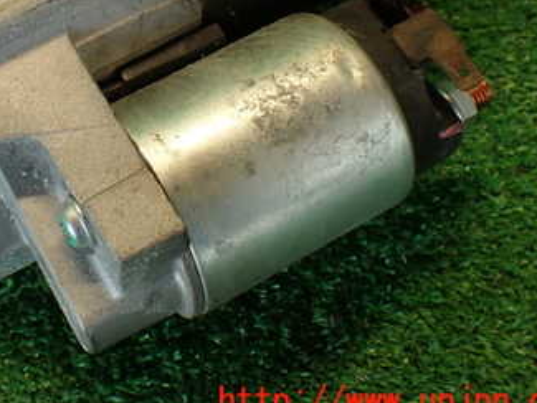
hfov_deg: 31.7
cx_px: 96
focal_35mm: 59
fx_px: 916
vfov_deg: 24.2
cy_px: 51
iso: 200
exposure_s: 1/50
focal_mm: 5.79
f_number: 2.4
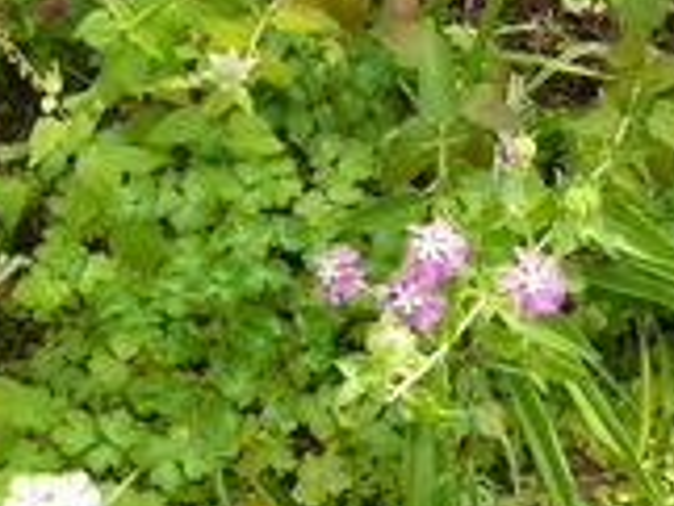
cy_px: 157
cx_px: 481
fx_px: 1676
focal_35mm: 86
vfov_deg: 17.1
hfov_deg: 22.6
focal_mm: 5.5
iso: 100
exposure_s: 1/250
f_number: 2.8
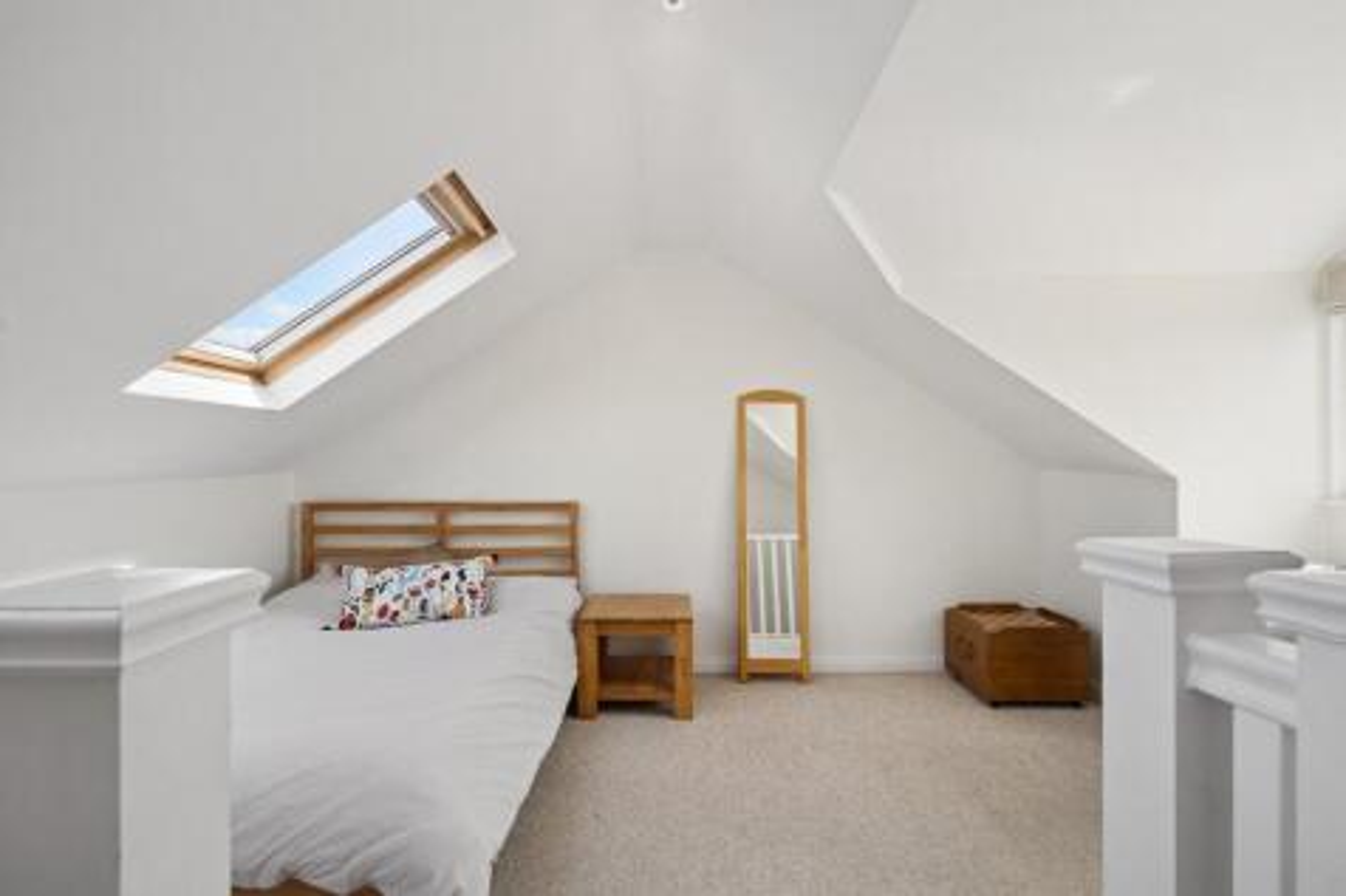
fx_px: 598
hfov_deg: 96.8
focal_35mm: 16
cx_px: 673
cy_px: 448
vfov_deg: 73.7
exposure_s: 1/100
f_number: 8
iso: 320
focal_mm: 16
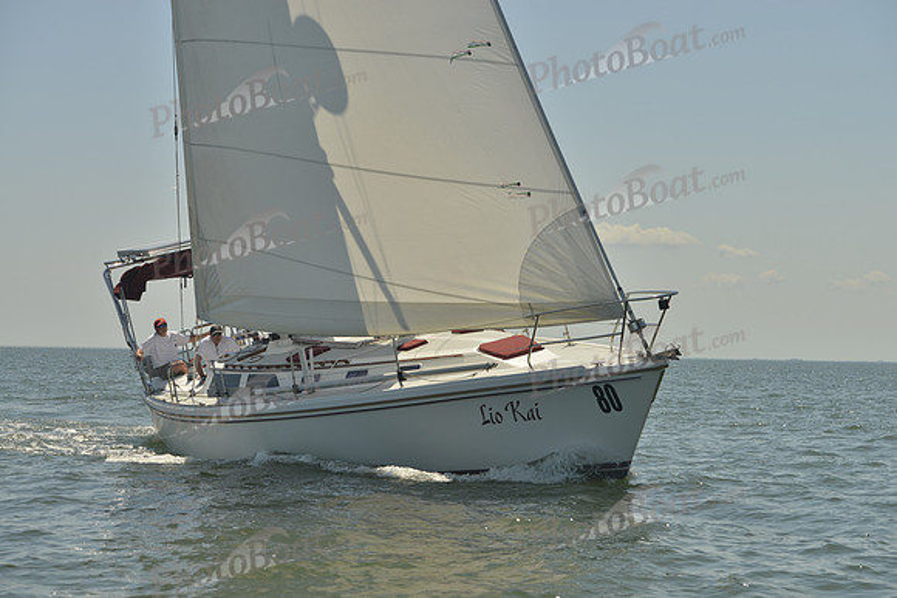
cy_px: 299
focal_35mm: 80
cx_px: 448
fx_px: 1994
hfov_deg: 25.4
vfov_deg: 17.1
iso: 200
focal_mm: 80
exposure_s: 1/640
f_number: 8
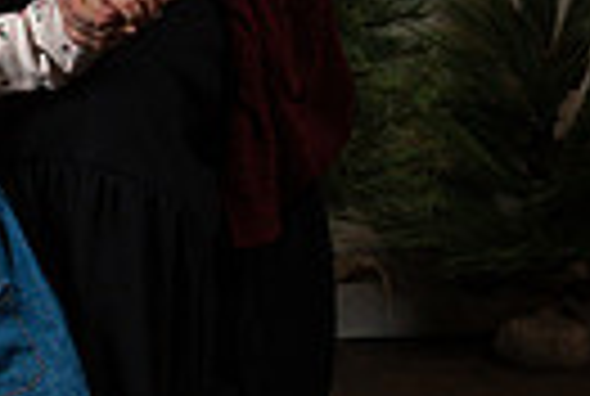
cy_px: 146
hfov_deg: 17.1
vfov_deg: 13.0
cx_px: -329
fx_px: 1741
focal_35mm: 106
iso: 320
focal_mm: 24
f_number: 5.6
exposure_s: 1/250
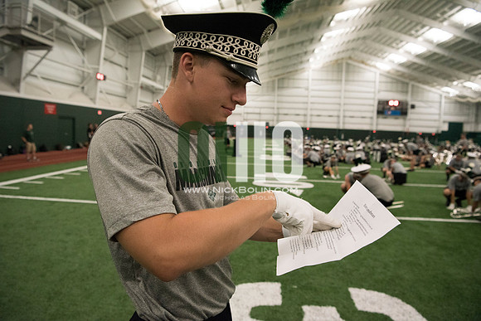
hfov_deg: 73.7
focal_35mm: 24
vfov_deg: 53.2
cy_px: 160
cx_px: 240
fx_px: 321
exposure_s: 1/400
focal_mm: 24
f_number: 4
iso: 3200
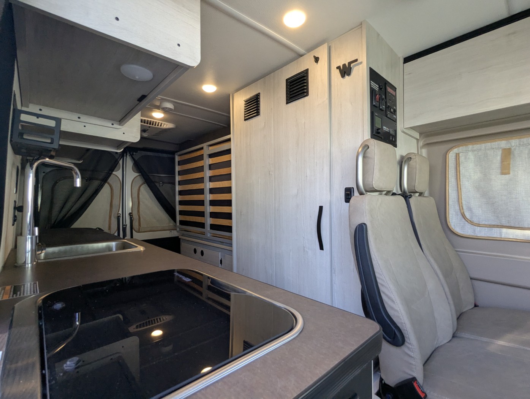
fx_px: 245
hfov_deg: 94.4
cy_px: 200
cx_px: 265
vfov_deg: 78.2
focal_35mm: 16
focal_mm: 2.35
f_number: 2.2
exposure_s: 1/165
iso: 222
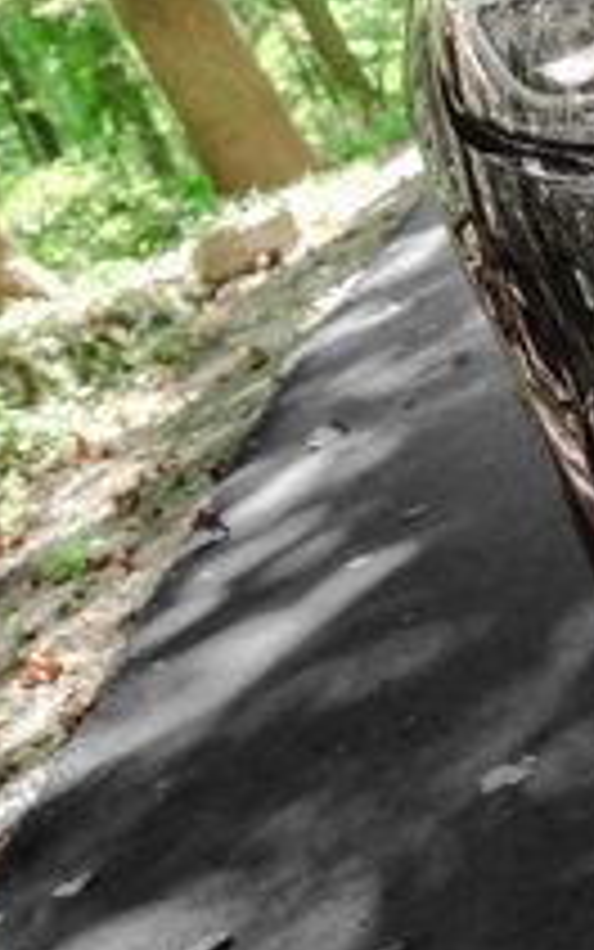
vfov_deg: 20.6
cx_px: 734
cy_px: 128
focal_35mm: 99
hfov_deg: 12.9
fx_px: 2563
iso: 800
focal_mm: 32
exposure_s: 1/320
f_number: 5
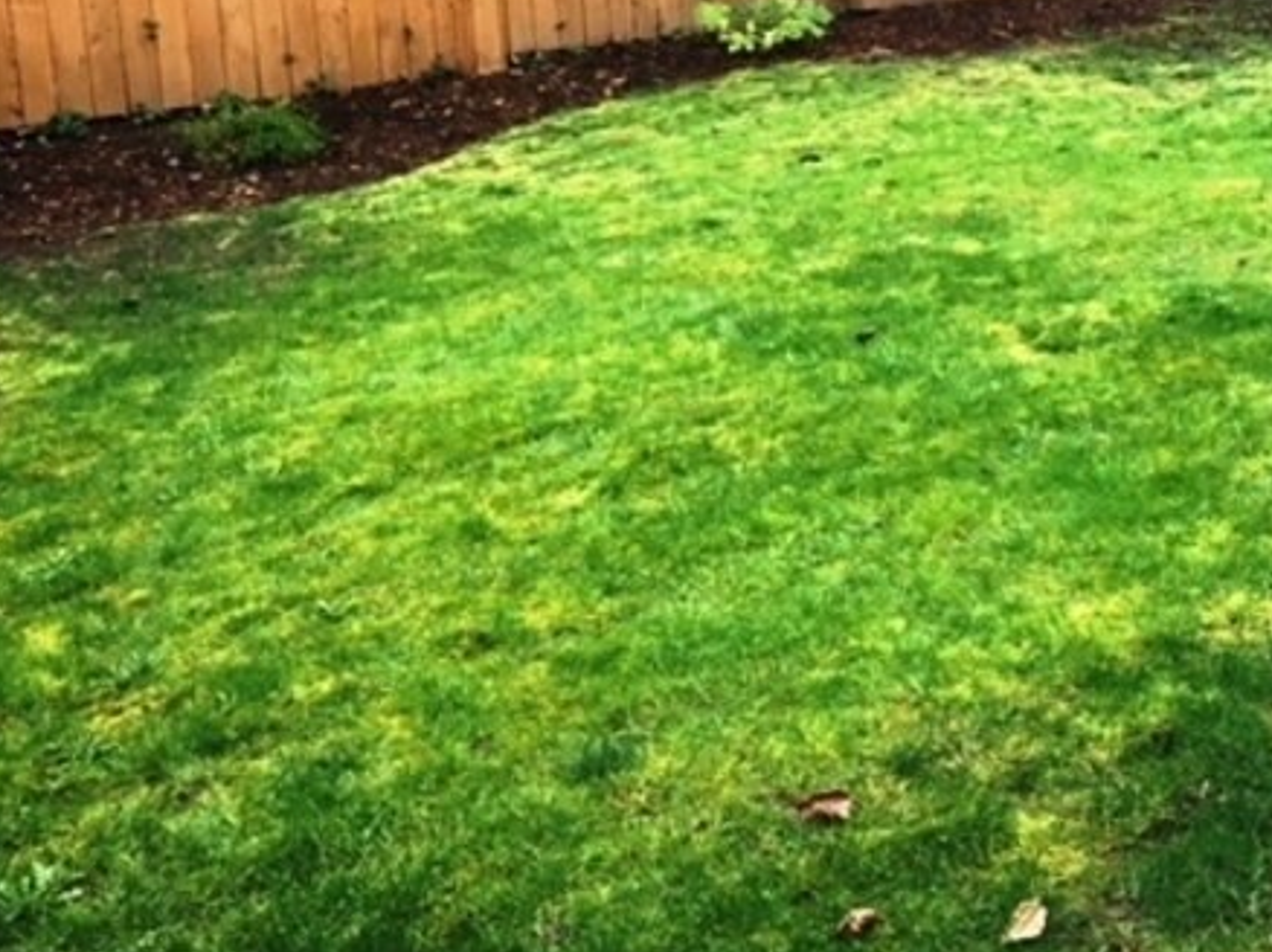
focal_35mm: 53
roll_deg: -1.0
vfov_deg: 27.2
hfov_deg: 34.9
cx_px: 1048
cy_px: 253
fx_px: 1946
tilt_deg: -16.1
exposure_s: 1/40
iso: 32
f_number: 2.2
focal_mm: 4.15
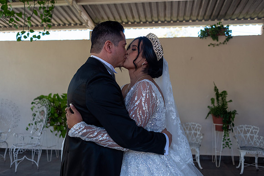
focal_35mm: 35
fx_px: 257
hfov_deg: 54.4
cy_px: 88
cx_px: 132
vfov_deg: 37.9
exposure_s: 1/800
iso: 800
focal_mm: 35
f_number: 4.5
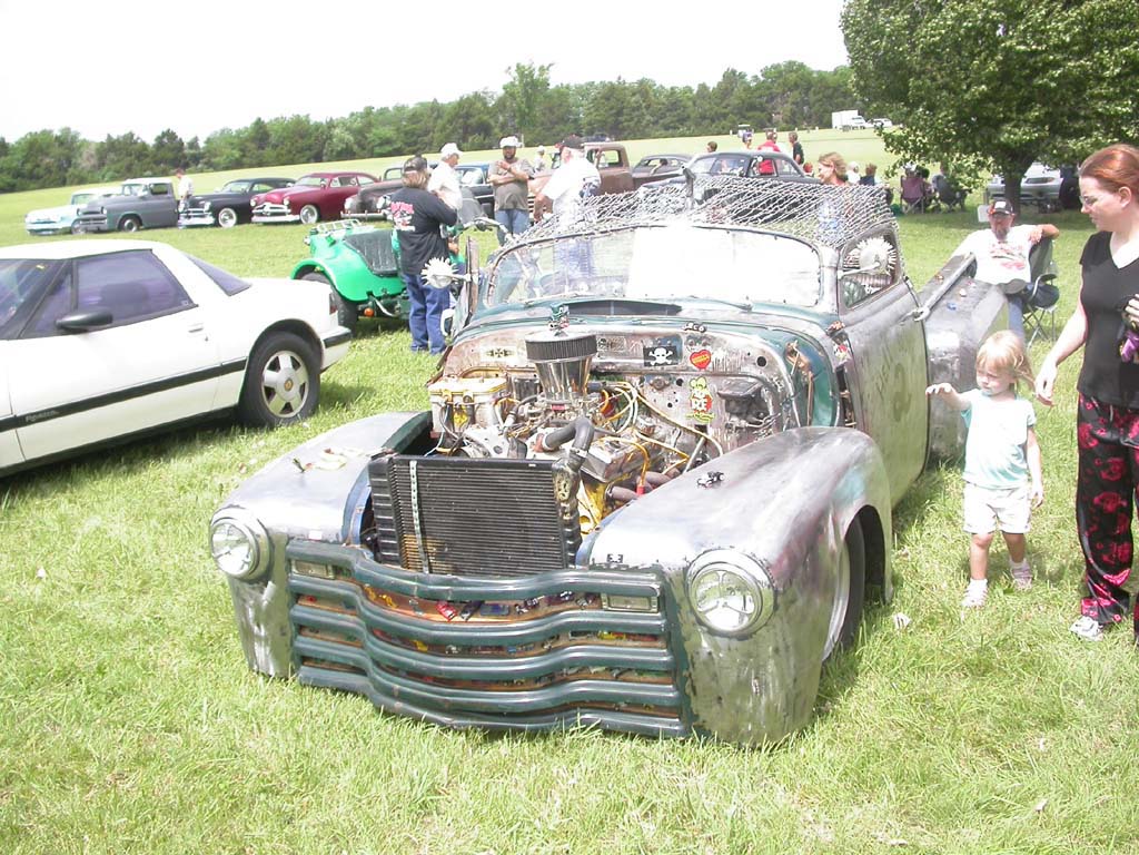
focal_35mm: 38
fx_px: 1250
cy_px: 428
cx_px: 570
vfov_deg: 37.7
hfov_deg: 49.0
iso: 100
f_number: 2.6
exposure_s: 1/1000
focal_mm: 7.85
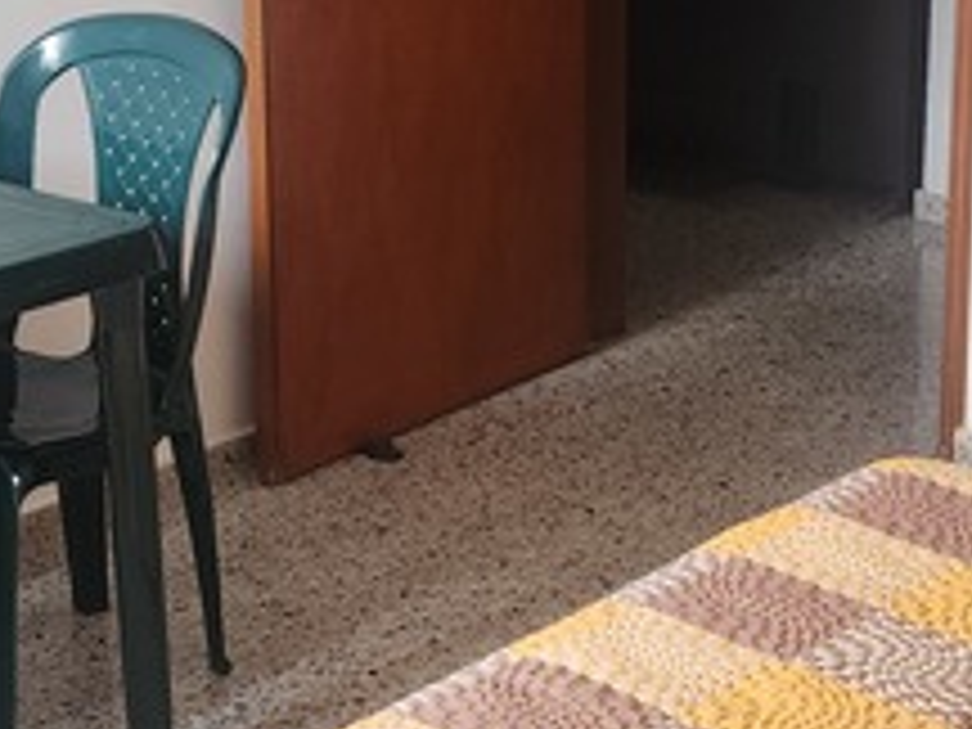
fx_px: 2387
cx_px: 693
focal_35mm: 85
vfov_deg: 17.2
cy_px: 108
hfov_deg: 22.9
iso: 200
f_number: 1.8
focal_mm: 6.4
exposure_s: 1/120
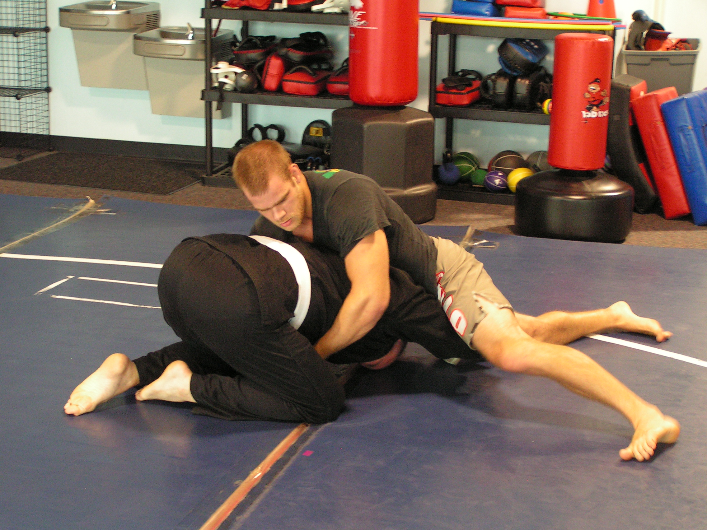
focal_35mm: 69
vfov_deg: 21.3
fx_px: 1409
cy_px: 265
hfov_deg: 28.2
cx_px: 354
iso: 200
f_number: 3.2
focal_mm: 11.5
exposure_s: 1/13
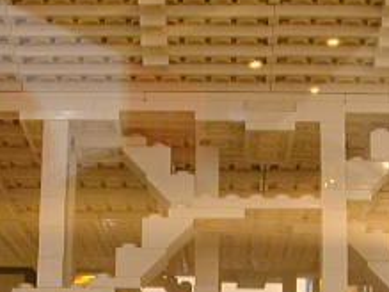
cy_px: 404
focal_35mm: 108
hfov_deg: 18.1
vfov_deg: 13.1
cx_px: 282
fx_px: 1213
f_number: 2.7
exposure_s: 1/26.8
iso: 213
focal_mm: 5.6
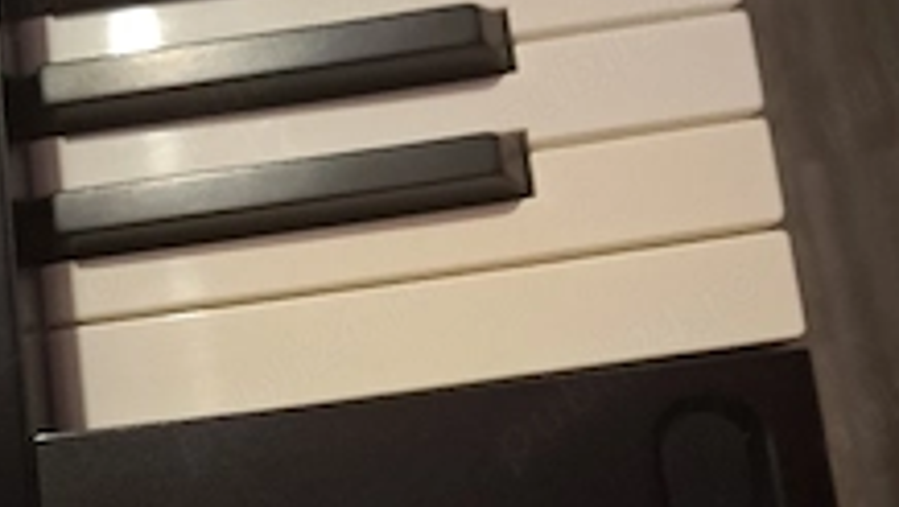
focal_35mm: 46
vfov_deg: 25.5
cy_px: 412
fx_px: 1097
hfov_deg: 44.4
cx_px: 388
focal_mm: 5.54
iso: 320
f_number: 1.8
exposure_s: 1/25
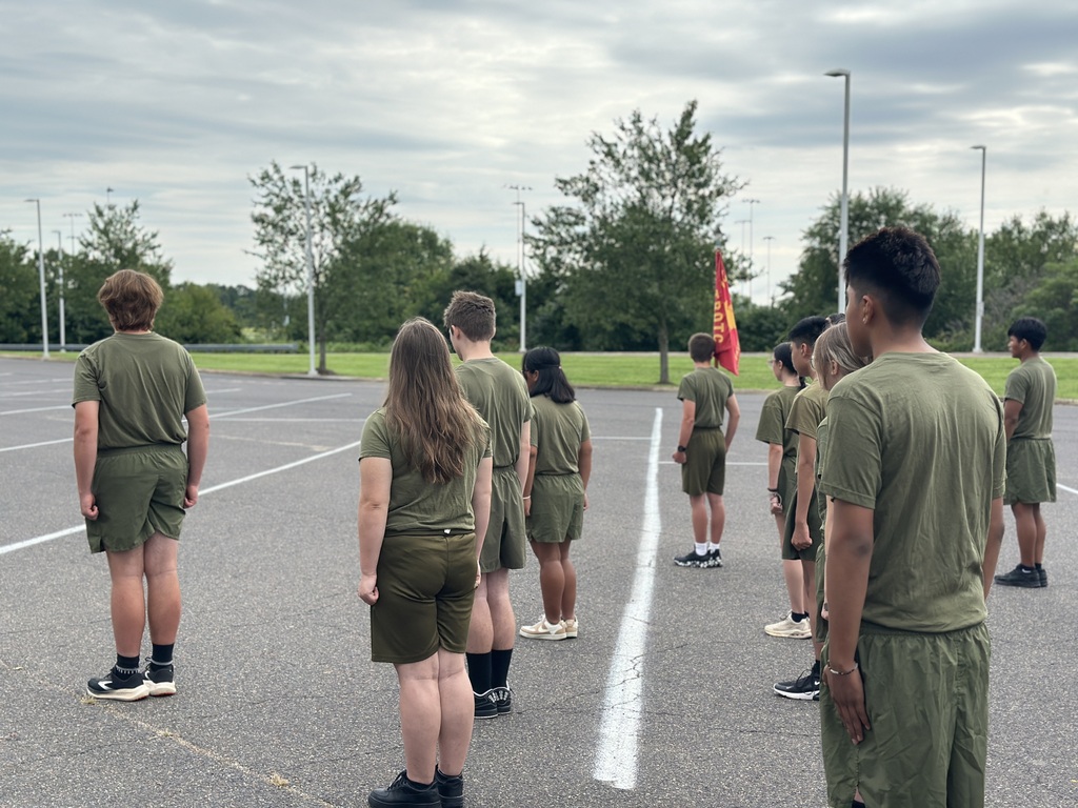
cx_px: 539
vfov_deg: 30.3
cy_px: 404
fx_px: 1495
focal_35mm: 48
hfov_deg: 39.7
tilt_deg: -3.5
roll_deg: -0.1
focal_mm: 6.86
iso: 100
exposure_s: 1/3597
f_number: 1.78
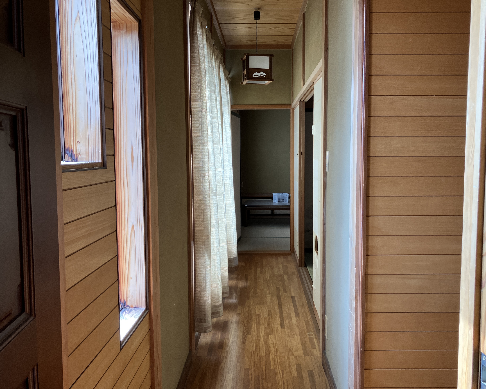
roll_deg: +0.2
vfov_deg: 48.5
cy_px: 193
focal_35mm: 30
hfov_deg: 58.7
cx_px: 265
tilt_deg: -3.9
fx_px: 432
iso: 64
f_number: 1.8
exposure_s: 1/121
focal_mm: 3.99
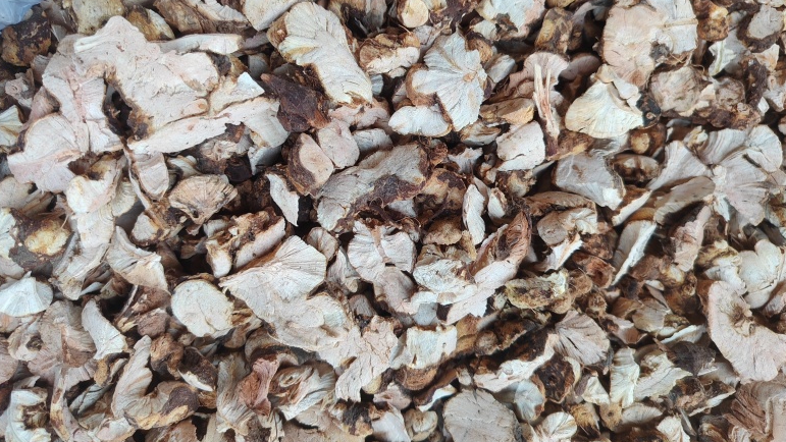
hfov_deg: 71.9
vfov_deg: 44.0
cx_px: 396
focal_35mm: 26
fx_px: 542
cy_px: 164
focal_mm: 5.25
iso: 125
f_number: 1.8
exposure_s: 1/100
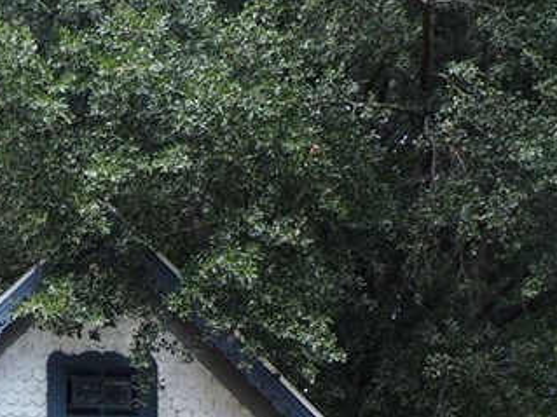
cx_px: -262
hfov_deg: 13.5
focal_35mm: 138
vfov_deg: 10.3
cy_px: 654
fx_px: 2220
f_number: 3.4
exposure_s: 1/200
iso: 100
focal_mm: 7.7
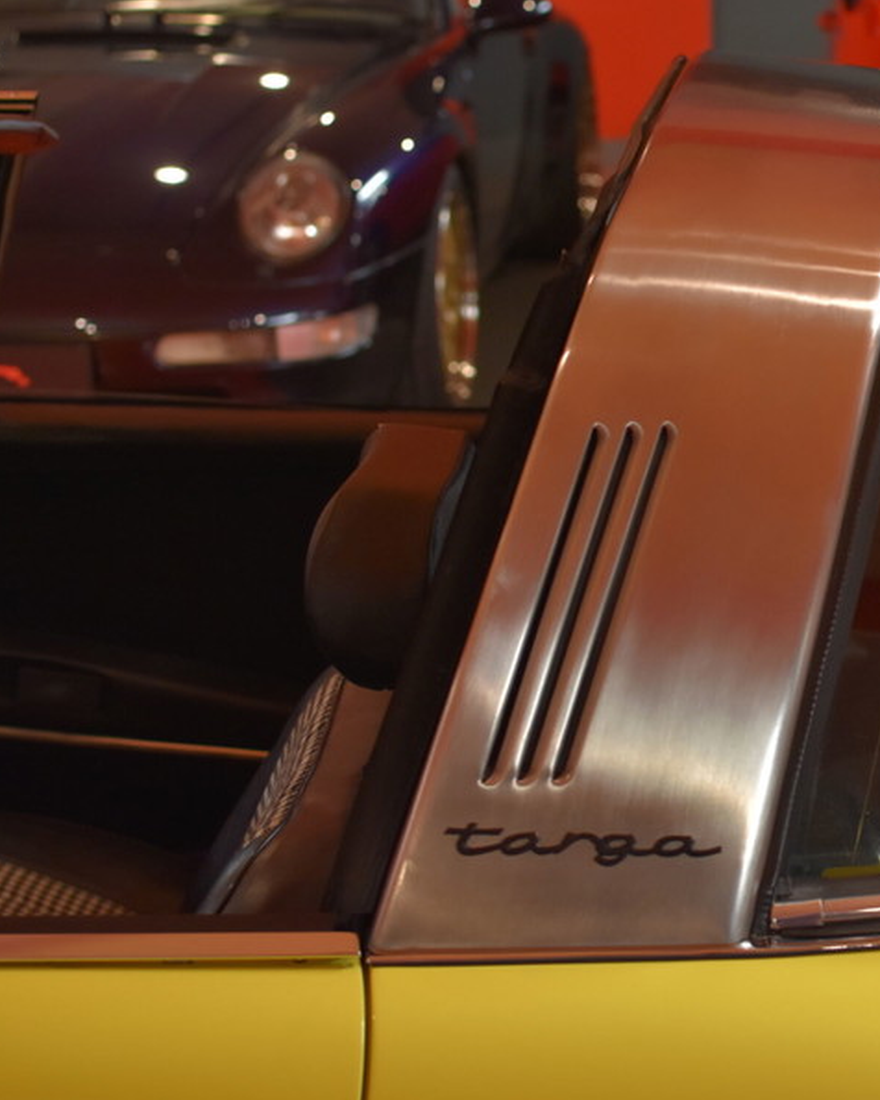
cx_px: 937
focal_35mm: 85
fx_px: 2761
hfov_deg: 17.6
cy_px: 524
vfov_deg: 22.5
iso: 800
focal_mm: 35
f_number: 3.2
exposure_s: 1/60
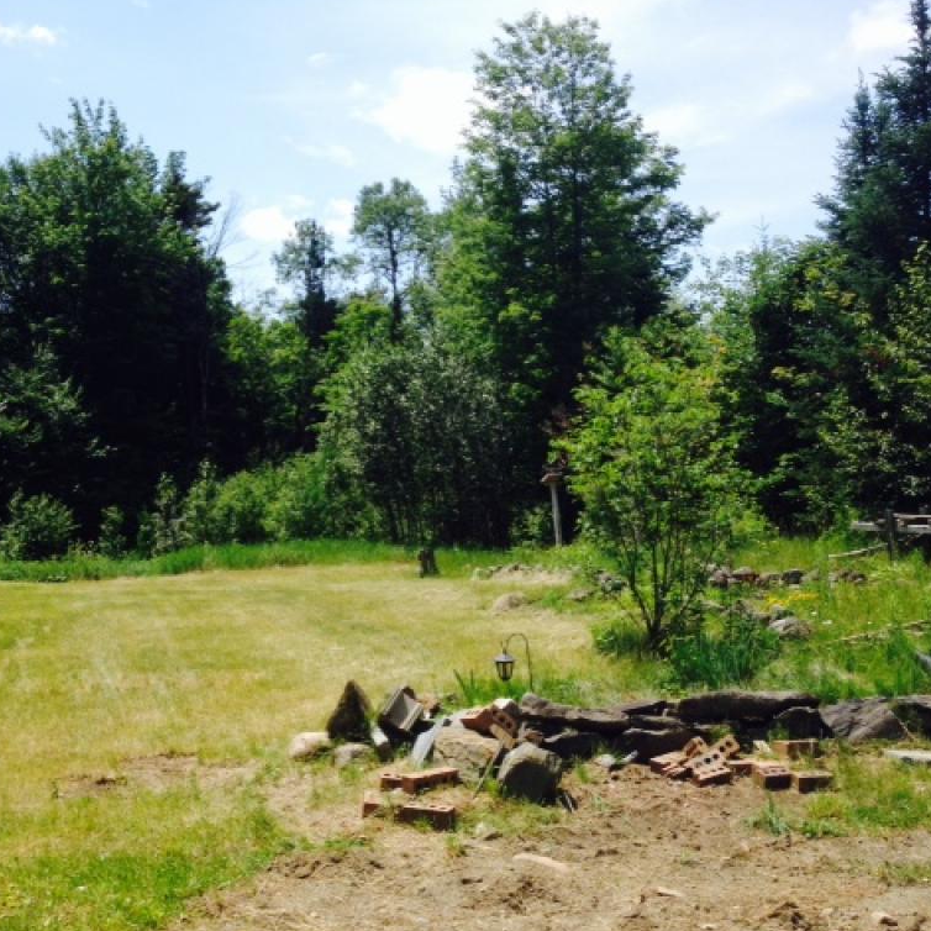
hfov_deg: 40.0
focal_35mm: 42
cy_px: 462
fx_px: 1278
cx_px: 404
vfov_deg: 40.0
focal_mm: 4.28
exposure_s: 1/1284
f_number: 2.4
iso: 50
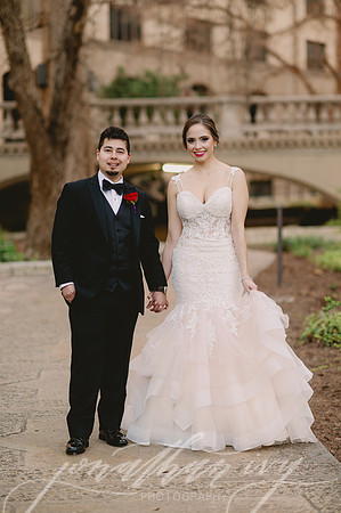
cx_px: 170
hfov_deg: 16.0
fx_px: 1210
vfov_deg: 23.9
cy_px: 256
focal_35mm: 85
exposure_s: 1/400
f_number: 2.2
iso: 500
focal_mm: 85
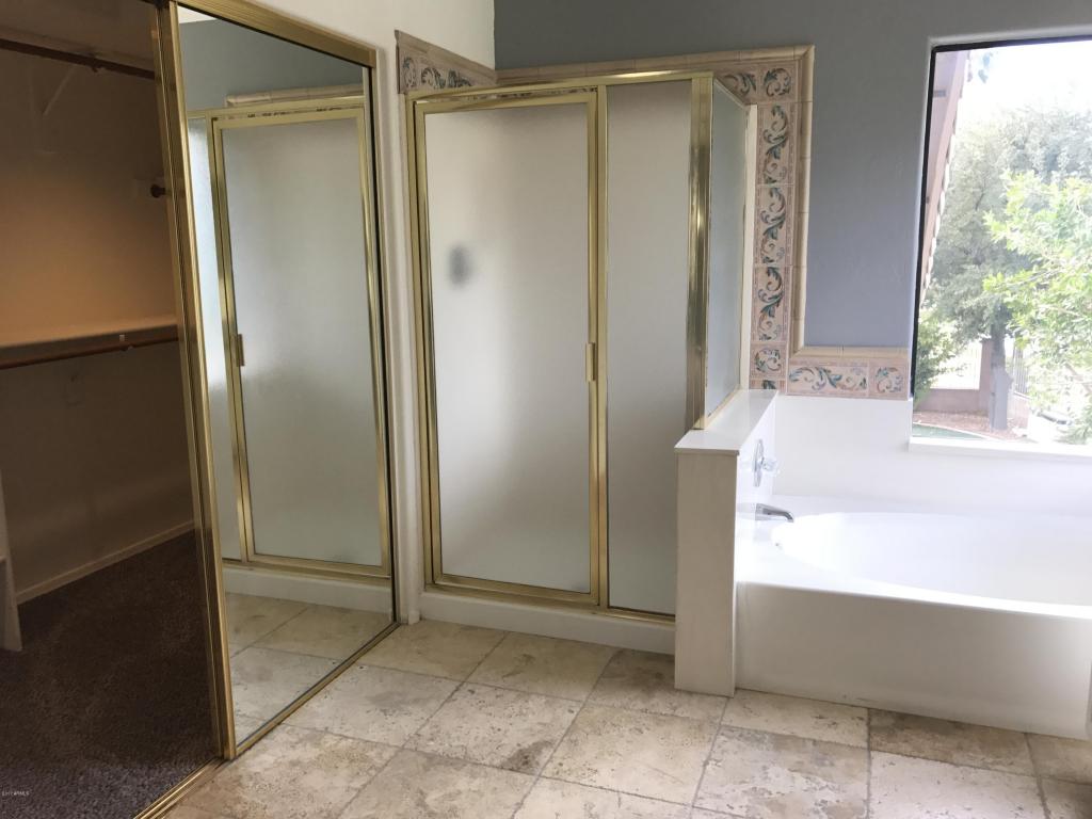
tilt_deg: -10.5
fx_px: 883
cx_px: 546
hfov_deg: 63.4
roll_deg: +0.9
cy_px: 410
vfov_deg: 49.7
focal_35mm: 28
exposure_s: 1/120
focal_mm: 3.99
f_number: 1.8
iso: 32
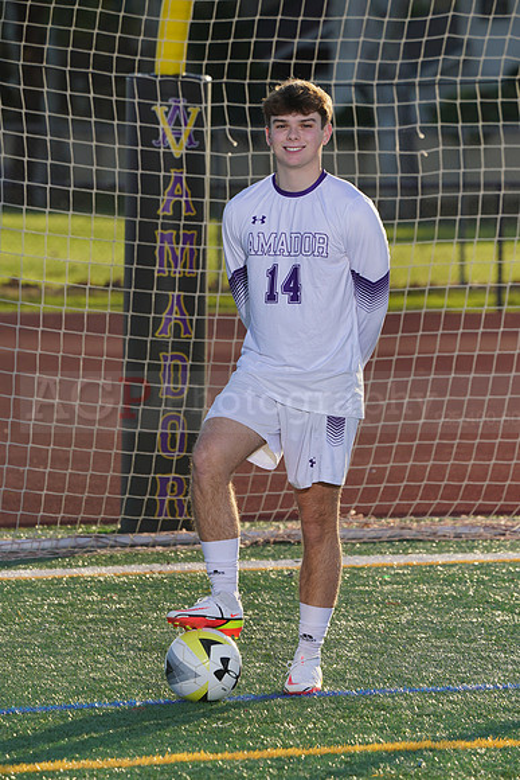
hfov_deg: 4.9
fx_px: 6106
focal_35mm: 282
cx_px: 260
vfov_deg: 7.3
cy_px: 390
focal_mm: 282
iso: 100
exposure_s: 1/200
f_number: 9
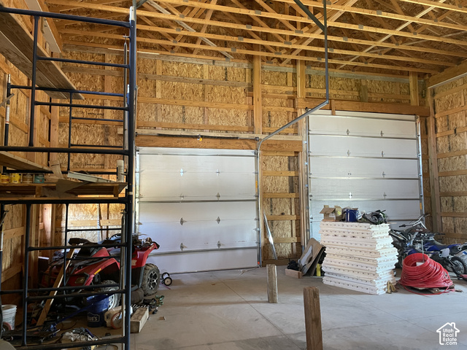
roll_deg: +0.8
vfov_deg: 53.1
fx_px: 351
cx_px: 234
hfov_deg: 67.3
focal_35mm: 26
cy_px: 175
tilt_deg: +4.6
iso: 400
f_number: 1.6
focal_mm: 4.2
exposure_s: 1/60
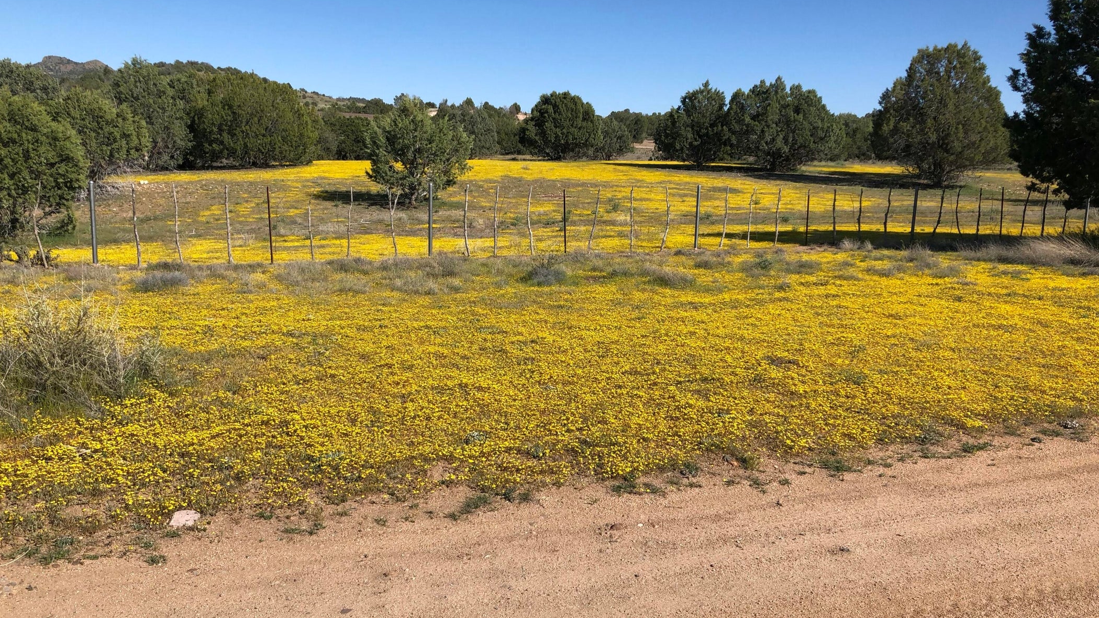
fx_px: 903
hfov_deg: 62.6
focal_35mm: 31
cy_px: 294
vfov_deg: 37.8
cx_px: 541
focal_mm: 3.99
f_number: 1.8
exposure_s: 1/2404
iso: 20
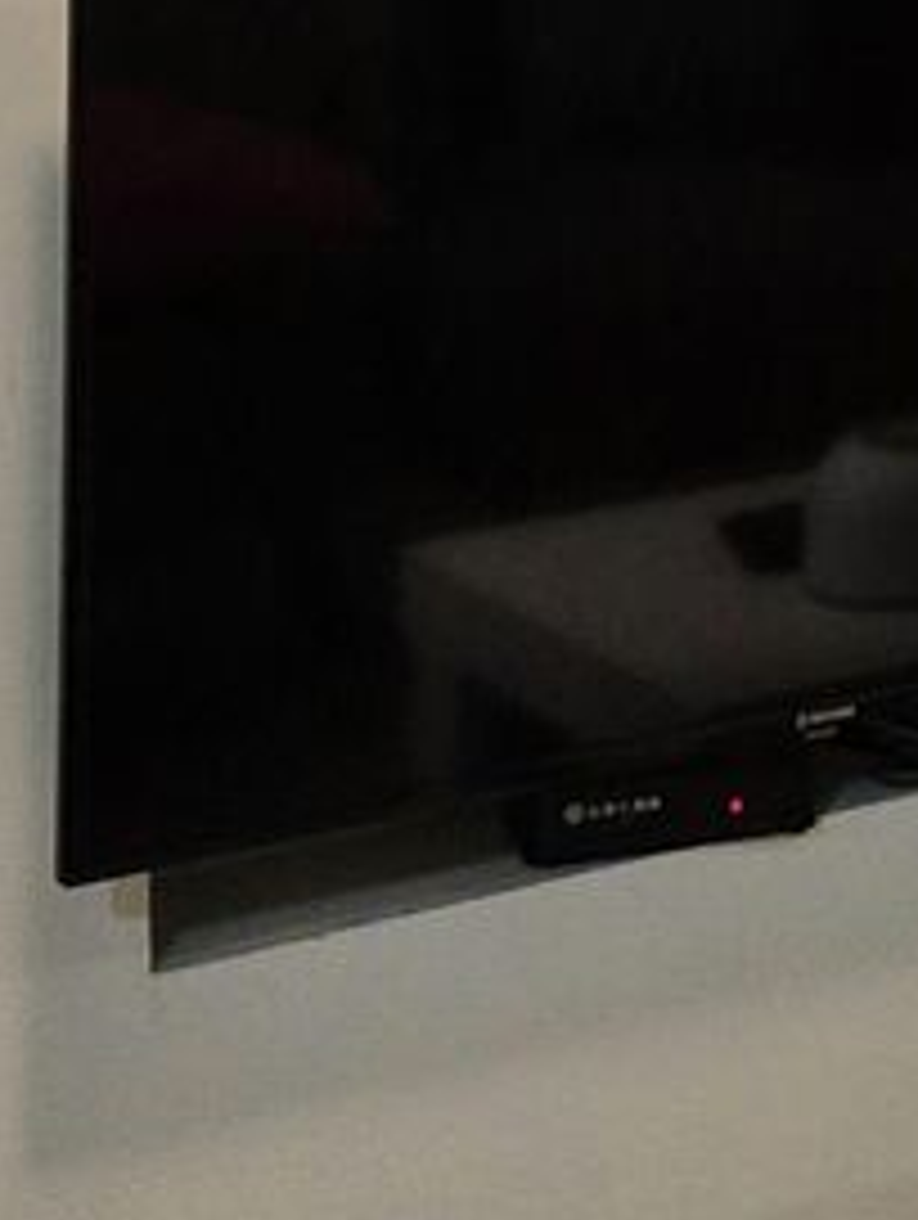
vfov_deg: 15.1
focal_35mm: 122
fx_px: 4304
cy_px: -540
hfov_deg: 11.9
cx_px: 1156
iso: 320
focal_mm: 5.4
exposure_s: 1/120
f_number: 1.8
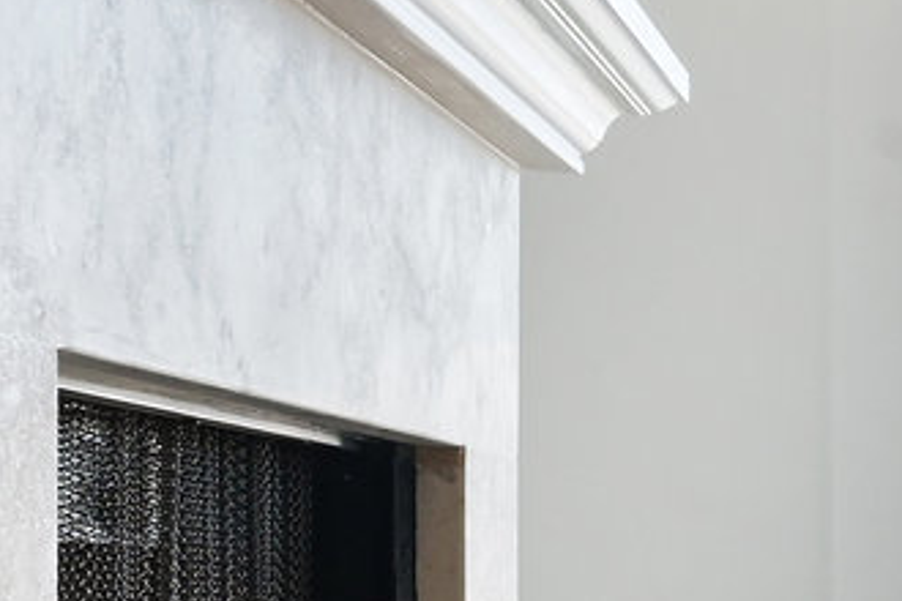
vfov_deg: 13.3
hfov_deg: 13.1
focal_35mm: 100
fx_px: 2506
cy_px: 709
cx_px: 2356
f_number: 11
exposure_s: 1/10
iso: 400
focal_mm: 16.5
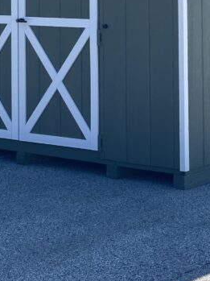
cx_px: 152
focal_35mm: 141
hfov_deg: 10.5
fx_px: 1143
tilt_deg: -1.4
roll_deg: +2.1
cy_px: -74
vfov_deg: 13.5
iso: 64
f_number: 1.78
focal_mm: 6.86
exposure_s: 1/1721
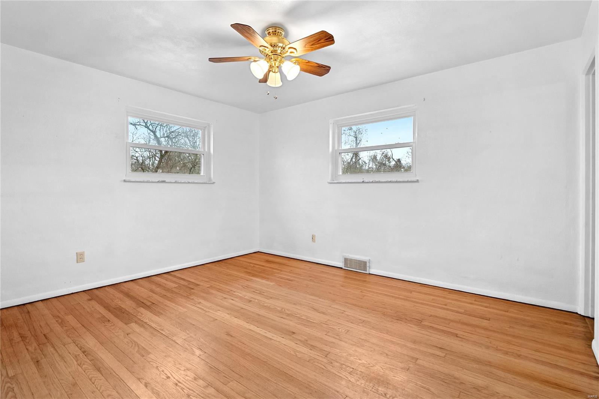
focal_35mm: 16
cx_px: 300
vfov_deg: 73.7
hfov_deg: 96.7
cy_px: 200
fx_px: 266
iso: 400
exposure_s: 1/4
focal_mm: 8
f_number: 6.3
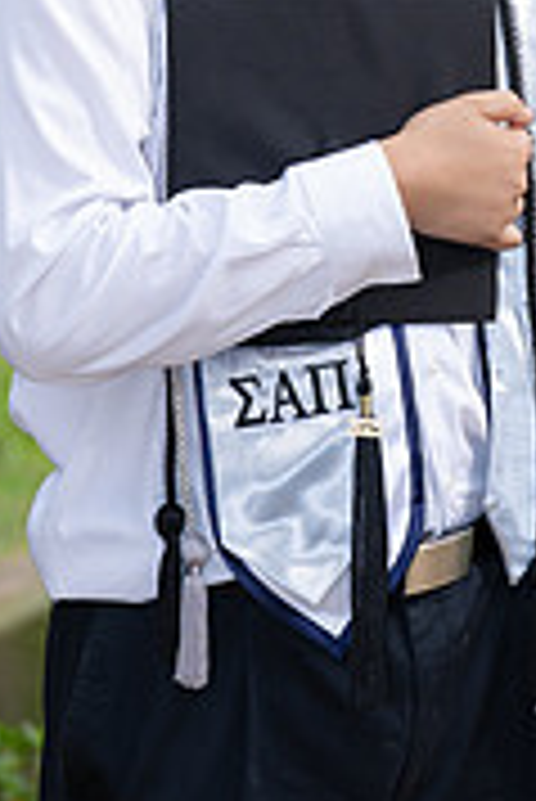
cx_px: 315
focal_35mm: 316
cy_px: 32
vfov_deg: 6.5
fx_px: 7043
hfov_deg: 4.4
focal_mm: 125
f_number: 5.6
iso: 200
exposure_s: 1/200
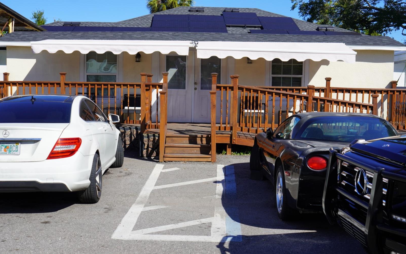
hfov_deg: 46.2
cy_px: 123
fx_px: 476
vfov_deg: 29.9
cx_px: 203
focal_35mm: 43
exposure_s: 1/640
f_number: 5
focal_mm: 28
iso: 100
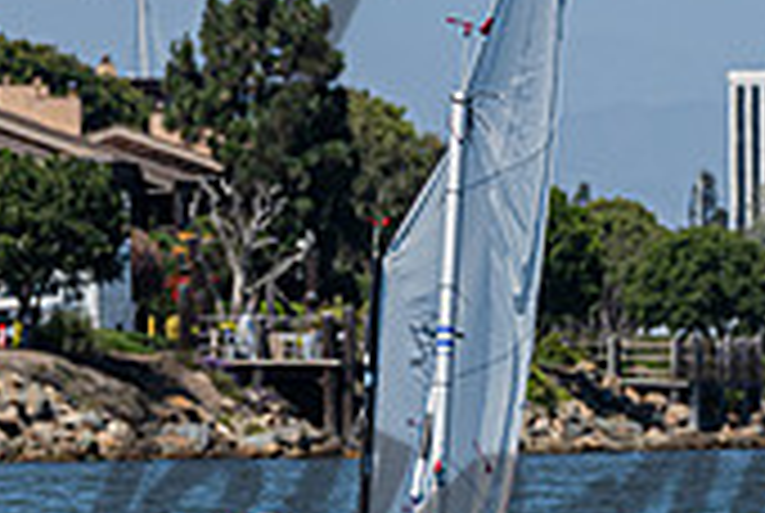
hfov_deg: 3.4
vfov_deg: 2.3
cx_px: 408
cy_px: 532
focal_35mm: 597
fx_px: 12708
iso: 250
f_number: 7.1
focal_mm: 130
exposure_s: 1/1000
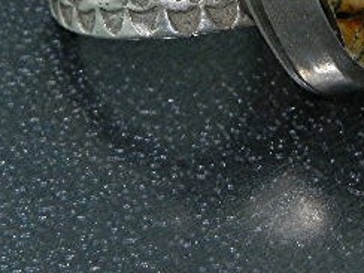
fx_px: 1630
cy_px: -25
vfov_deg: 9.5
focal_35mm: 155
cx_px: 240
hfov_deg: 12.7
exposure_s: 1/30
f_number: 8
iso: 538
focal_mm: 10.6
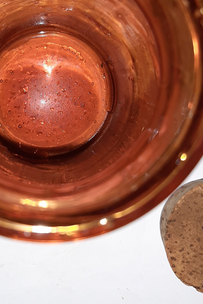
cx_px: 58
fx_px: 414
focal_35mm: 49
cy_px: 80
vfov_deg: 39.4
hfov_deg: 27.2
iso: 1000
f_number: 1.7
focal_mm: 3.93
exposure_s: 1/17
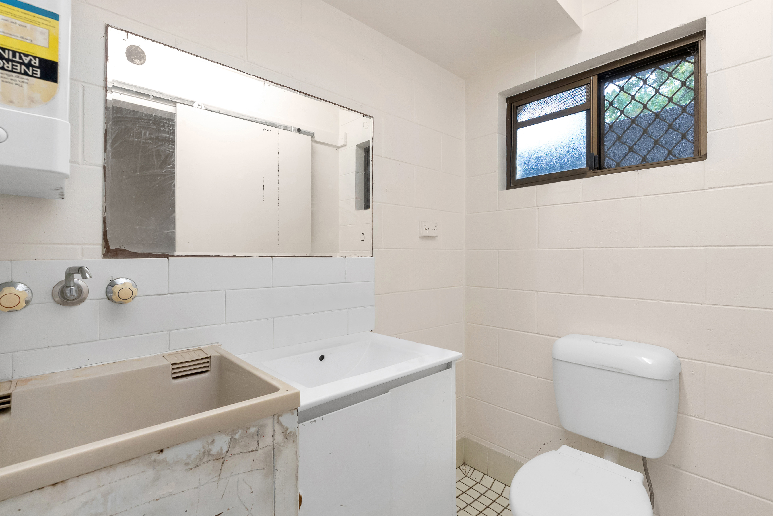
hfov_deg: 96.7
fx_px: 344
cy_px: 258
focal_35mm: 16
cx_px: 386
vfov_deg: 73.8
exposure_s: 1/60
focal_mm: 16
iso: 2000
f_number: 8
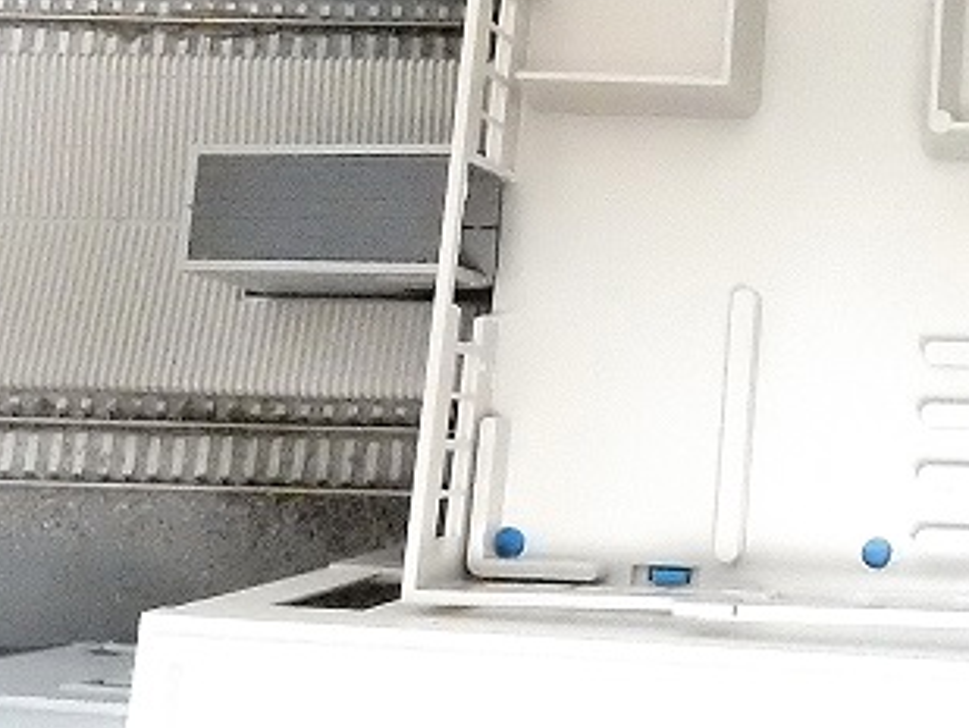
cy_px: -49
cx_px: 1051
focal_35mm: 68
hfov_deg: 26.4
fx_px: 1904
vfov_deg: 20.7
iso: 3200
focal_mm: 5.4
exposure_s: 1/60
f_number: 4
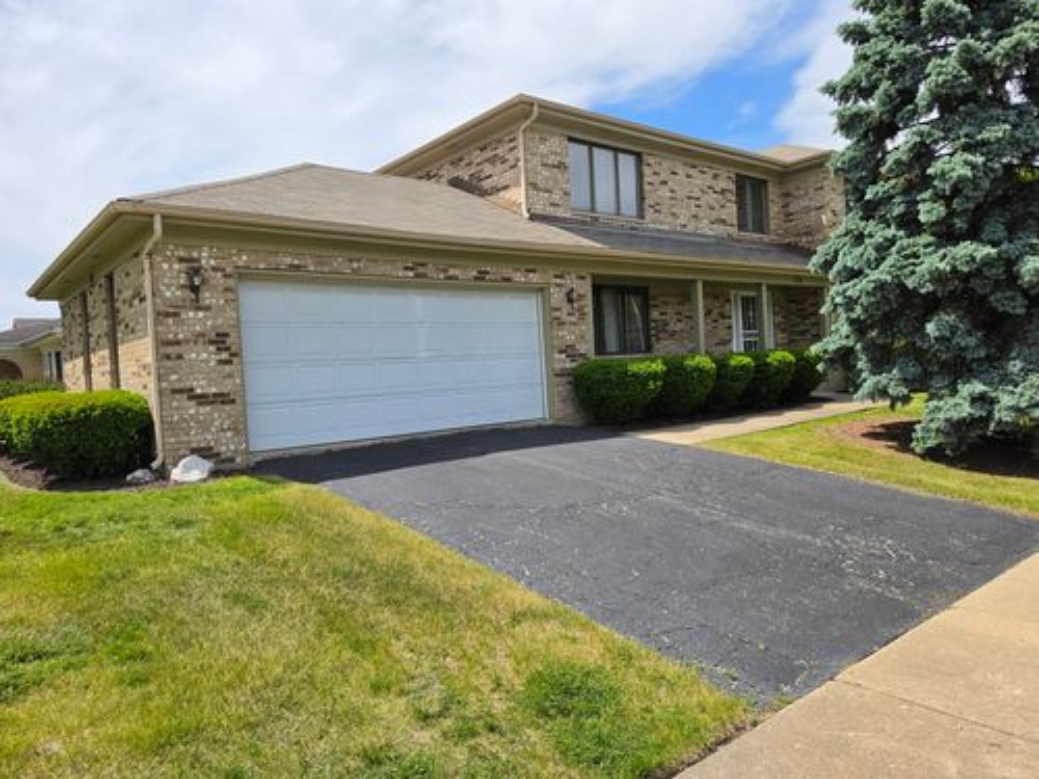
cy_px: 390
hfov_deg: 73.9
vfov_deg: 58.9
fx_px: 690
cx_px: 520
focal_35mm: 23
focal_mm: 6.5
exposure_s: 1/7939
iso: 50
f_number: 1.4
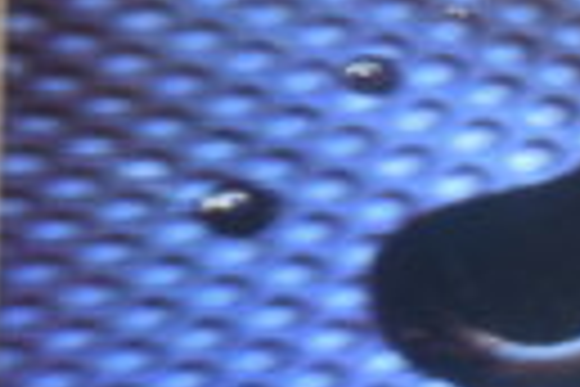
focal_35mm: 212
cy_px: -506
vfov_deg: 6.2
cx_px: 746
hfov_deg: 9.5
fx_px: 3415
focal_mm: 30
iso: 450
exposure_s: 1/50
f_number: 4.2
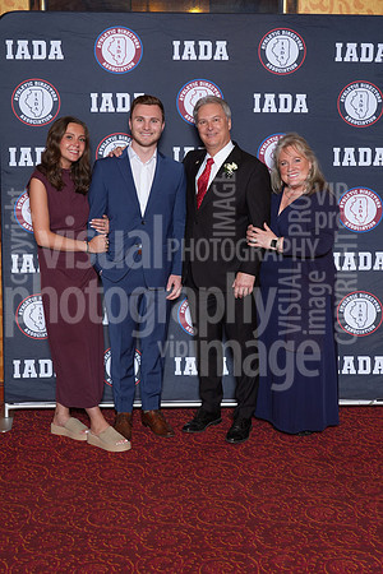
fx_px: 766
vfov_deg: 41.1
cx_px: 192
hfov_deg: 28.1
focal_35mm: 48
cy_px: 287
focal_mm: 48
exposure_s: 1/125
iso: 640
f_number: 8
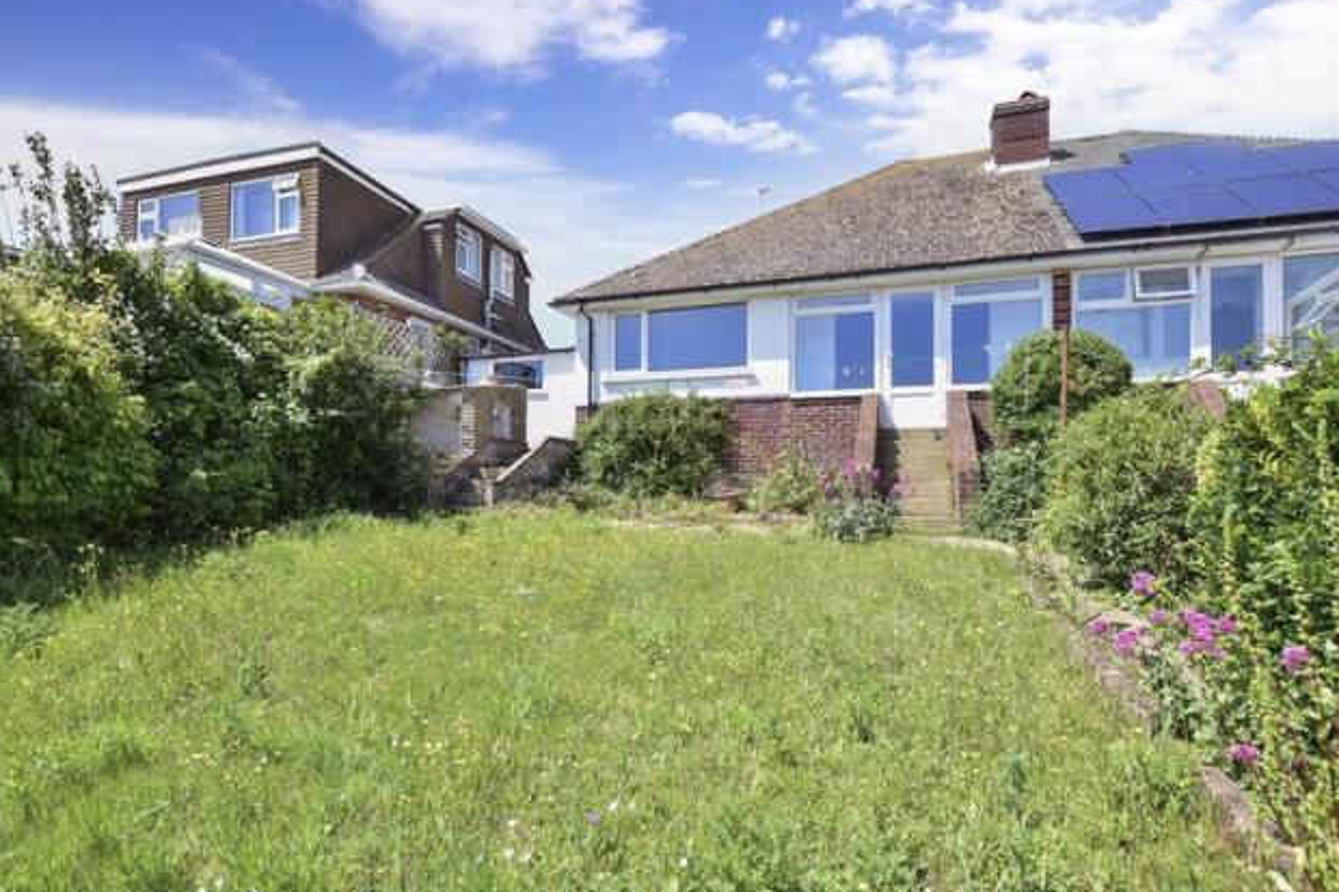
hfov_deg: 89.1
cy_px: 446
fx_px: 679
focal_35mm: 18
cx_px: 635
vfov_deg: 66.6
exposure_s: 1/500
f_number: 10
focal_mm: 11.5
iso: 400
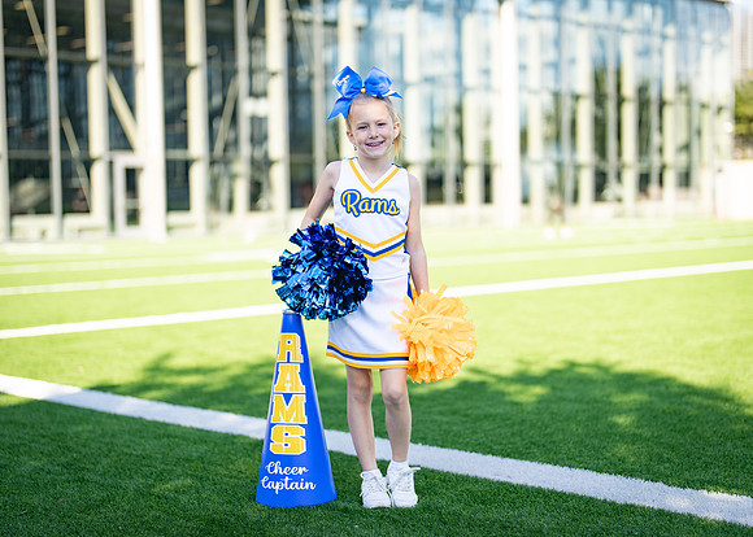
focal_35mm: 60
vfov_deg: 23.5
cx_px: 380
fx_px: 1293
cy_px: 288
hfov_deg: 32.5
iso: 100
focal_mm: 50
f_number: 1.2
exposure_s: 1/3200
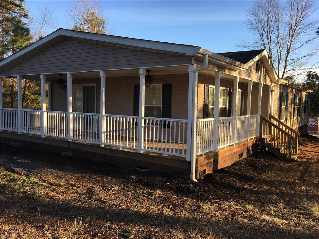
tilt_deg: -3.3
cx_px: 160
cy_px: 120
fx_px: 267
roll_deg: -0.6
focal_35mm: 29
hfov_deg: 61.7
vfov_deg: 48.2
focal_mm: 4.15
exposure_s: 1/442
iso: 25
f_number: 2.2
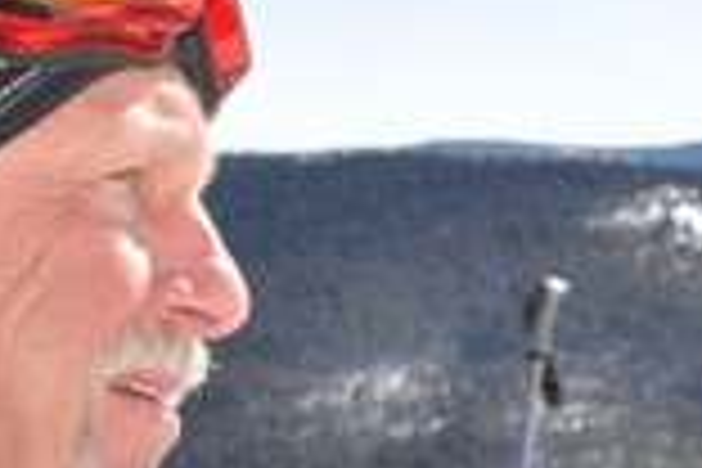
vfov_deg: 8.7
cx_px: 198
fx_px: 3061
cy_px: 326
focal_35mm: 157
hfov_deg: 13.0
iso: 200
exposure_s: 1/200
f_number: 13
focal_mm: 34
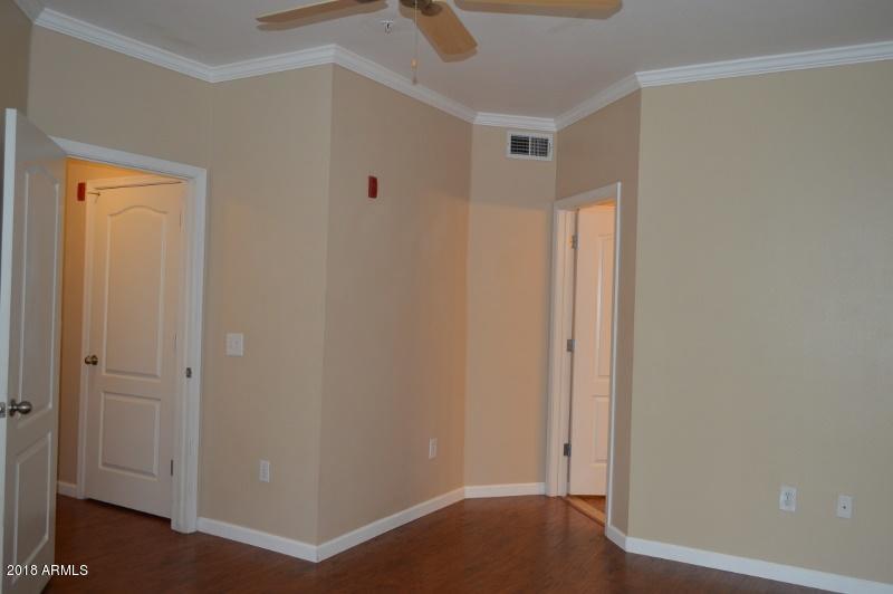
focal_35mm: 30
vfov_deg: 43.5
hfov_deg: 62.0
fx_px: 744
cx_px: 446
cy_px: 297
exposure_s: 1/60
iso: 450
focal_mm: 20
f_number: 3.8
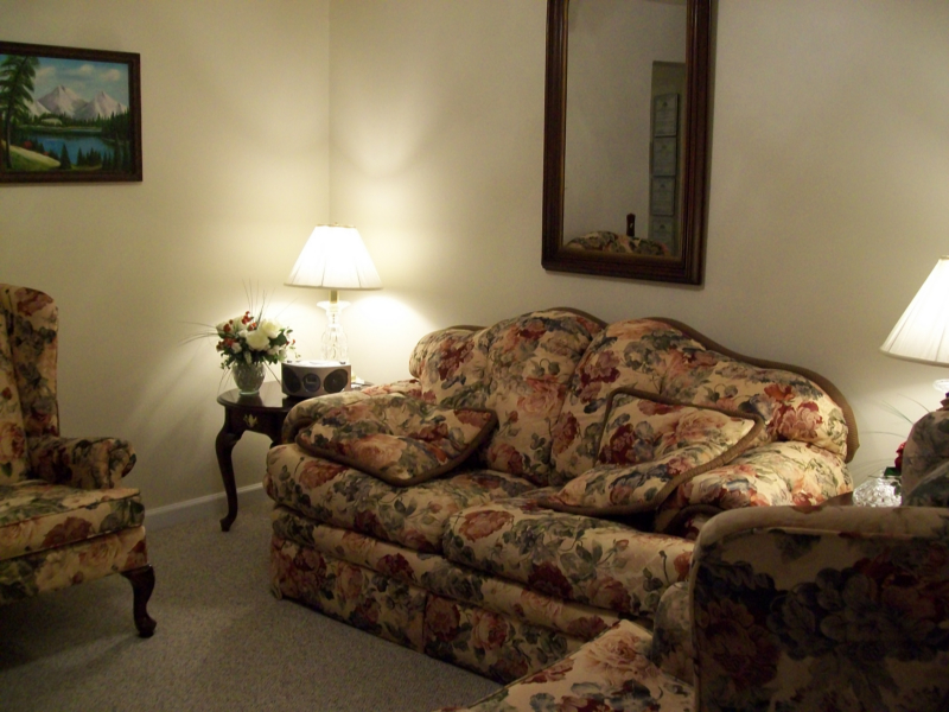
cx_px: 474
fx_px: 987
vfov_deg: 39.7
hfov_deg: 51.4
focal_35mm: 36
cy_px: 356
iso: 160
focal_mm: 6
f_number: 2.7
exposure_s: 1/20
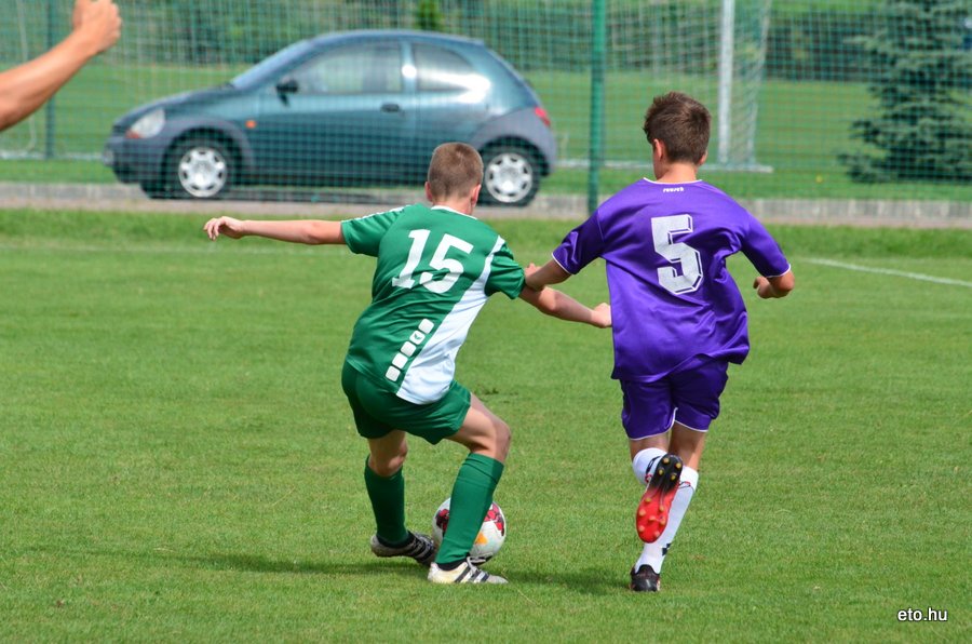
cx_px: 486
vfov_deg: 3.8
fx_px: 9699
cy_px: 322
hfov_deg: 5.7
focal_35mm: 360
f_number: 9
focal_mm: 240
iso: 2500
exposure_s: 1/5000
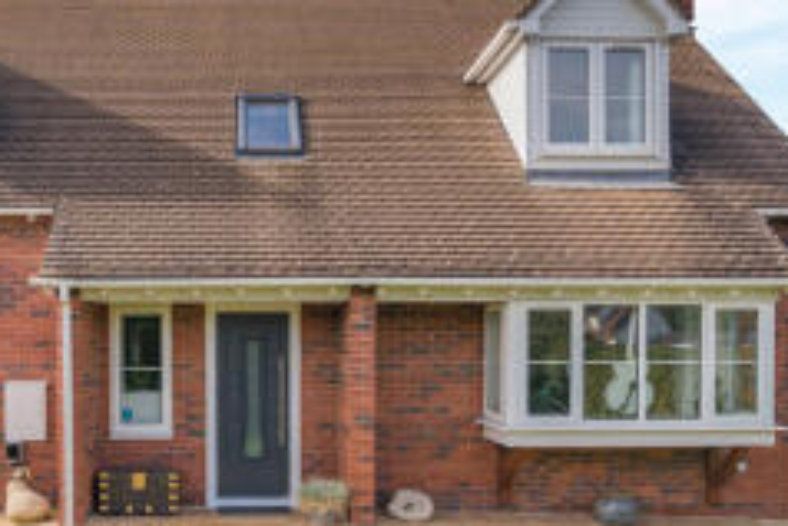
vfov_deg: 41.1
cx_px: 189
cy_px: 286
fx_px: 701
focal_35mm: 32
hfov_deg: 55.6
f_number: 6.3
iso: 200
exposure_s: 1/400
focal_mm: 16
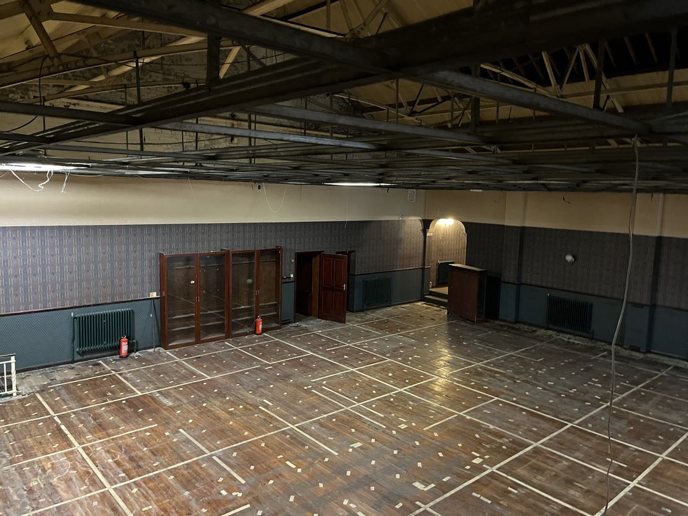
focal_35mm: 26
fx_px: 517
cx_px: 344
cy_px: 258
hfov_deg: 67.3
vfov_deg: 53.1
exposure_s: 1/25
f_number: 1.6
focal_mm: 5.1
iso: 1000
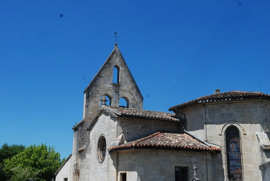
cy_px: 90
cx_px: 135
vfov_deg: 29.0
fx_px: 349
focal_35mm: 46
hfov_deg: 42.3
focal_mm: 31
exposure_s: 1/500
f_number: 11
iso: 320
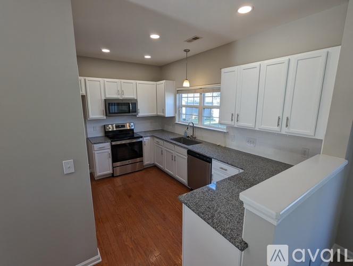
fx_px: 163
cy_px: 133
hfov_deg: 94.4
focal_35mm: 16
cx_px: 176
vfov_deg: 78.2
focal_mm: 2.35
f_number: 2.2
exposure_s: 1/120
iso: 71
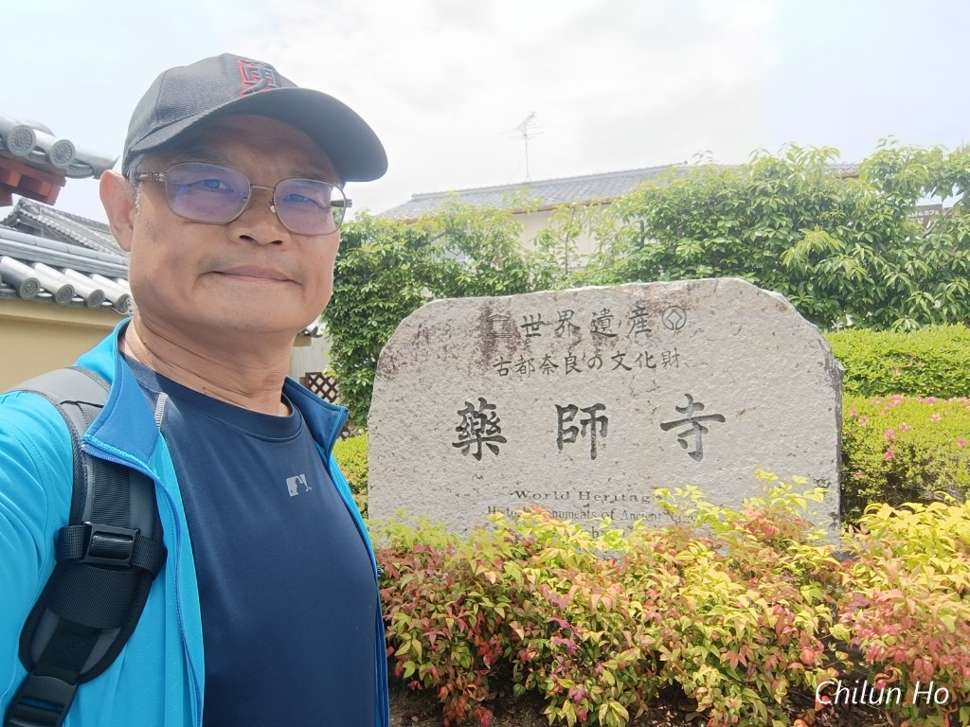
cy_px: 364
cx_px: 485
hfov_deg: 71.6
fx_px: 673
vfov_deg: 56.8
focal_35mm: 24
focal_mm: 3.24
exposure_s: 1/1134
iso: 59
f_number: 2.45
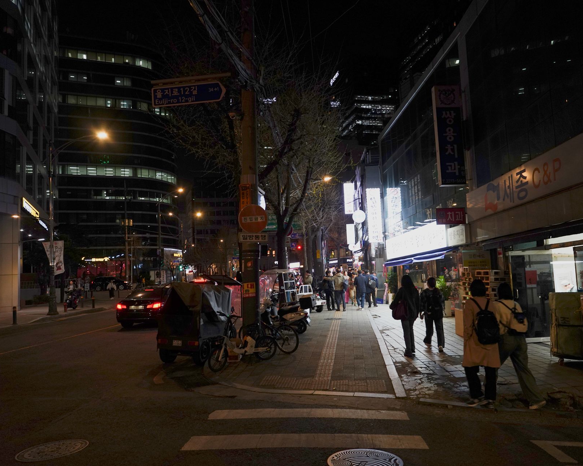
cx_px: 315
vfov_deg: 51.5
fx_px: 483
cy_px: 235
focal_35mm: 28
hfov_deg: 62.1
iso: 800
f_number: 4
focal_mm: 24
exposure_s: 1/100
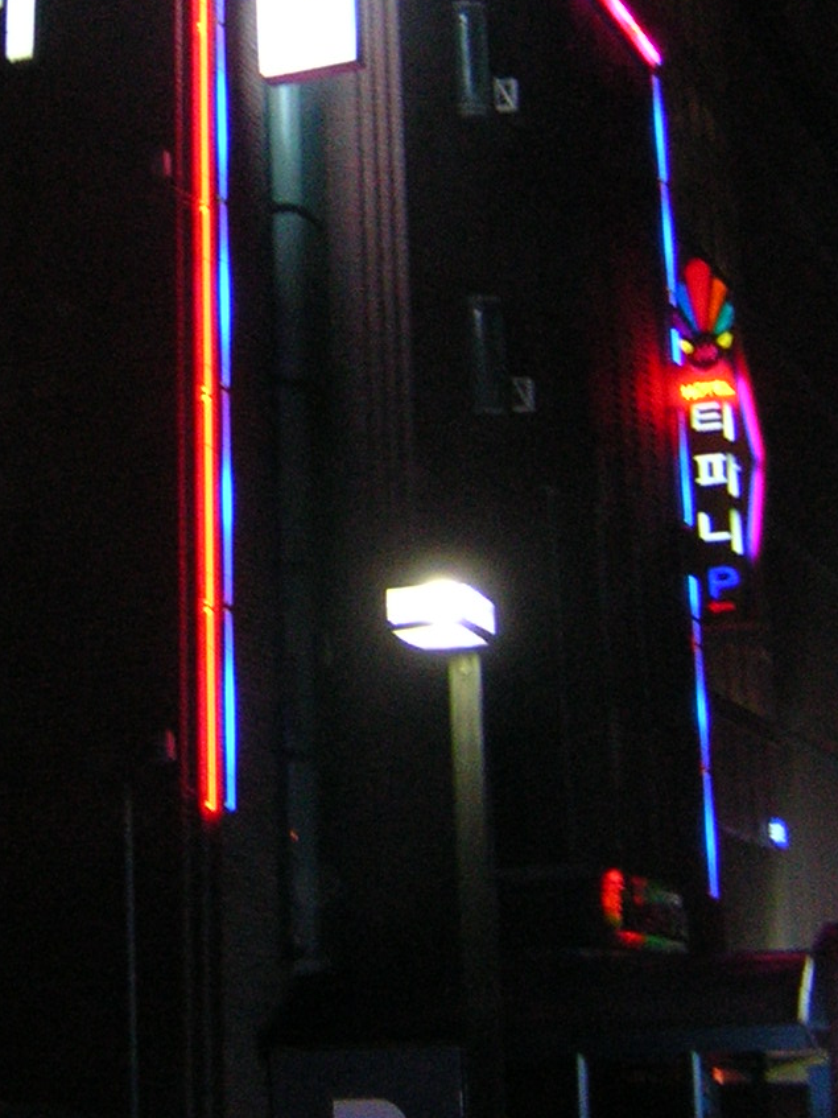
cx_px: 209
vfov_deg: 28.3
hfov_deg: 21.4
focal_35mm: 68
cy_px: 318
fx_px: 2195
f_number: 2.6
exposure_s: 1/19.9
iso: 400
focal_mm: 4.7
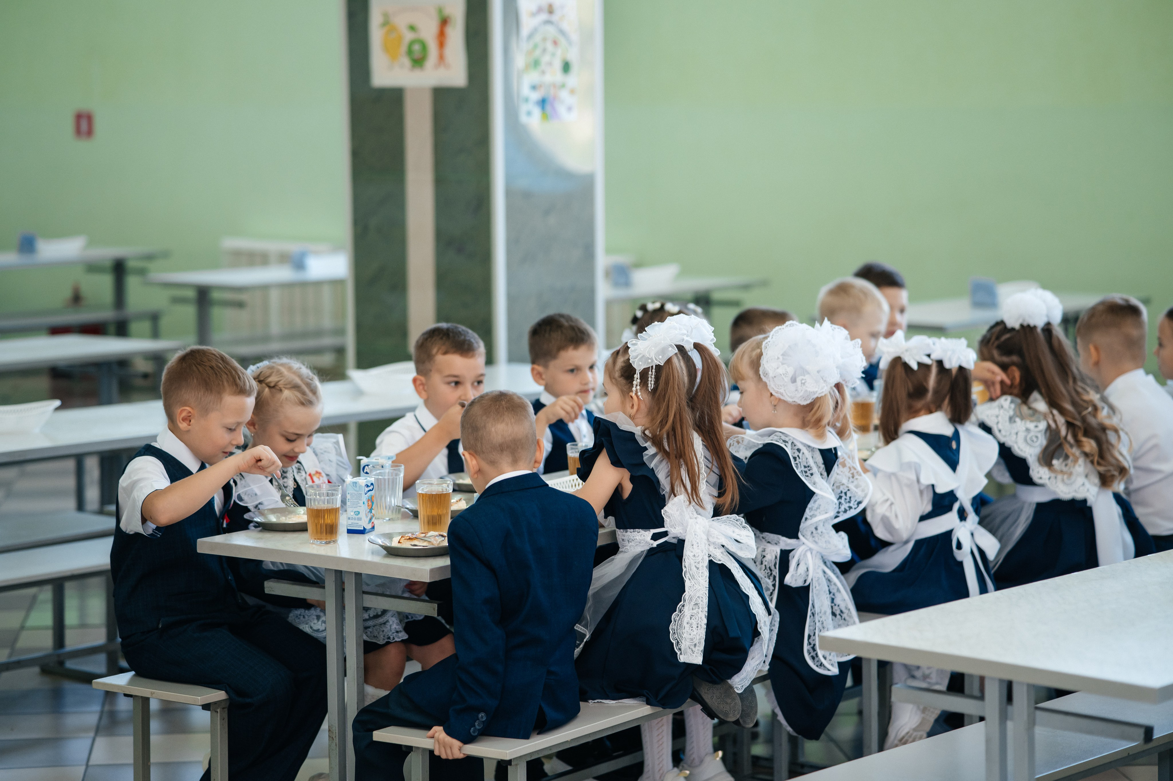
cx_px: 574
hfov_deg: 23.1
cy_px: 390
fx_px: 2870
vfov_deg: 15.5
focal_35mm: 88
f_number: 2.2
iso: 640
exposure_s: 1/250
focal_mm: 85
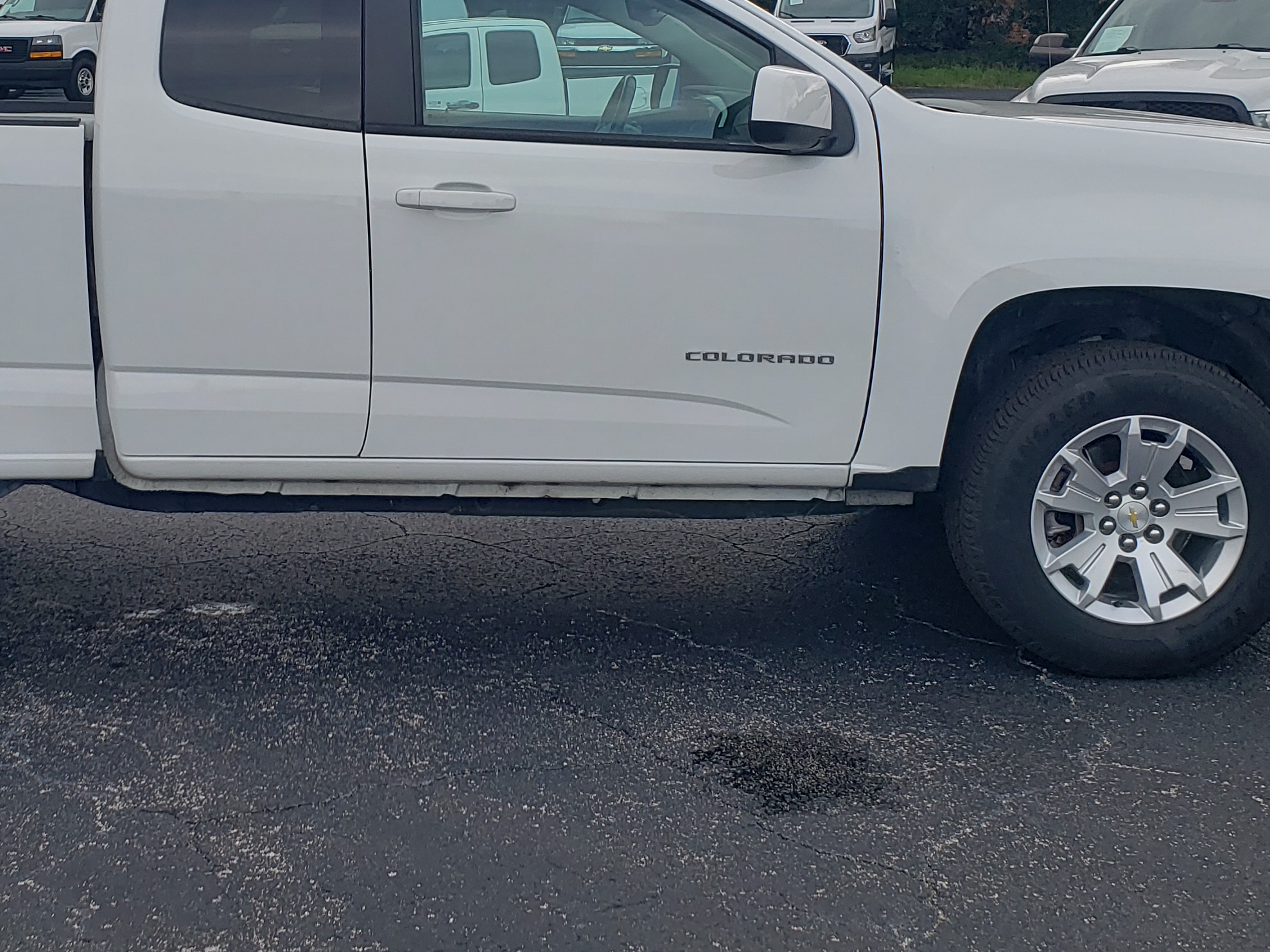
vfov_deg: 27.2
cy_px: 258
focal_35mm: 53
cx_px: 327
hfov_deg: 35.4
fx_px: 1944
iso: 50
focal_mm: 4.3
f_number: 2.4
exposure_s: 1/471
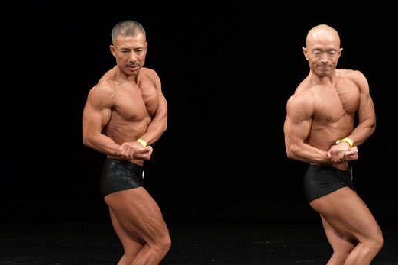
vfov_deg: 3.2
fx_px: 4686
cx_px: 286
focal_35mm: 424
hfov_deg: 4.9
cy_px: 183
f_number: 5.6
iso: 2500
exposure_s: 1/400
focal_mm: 190
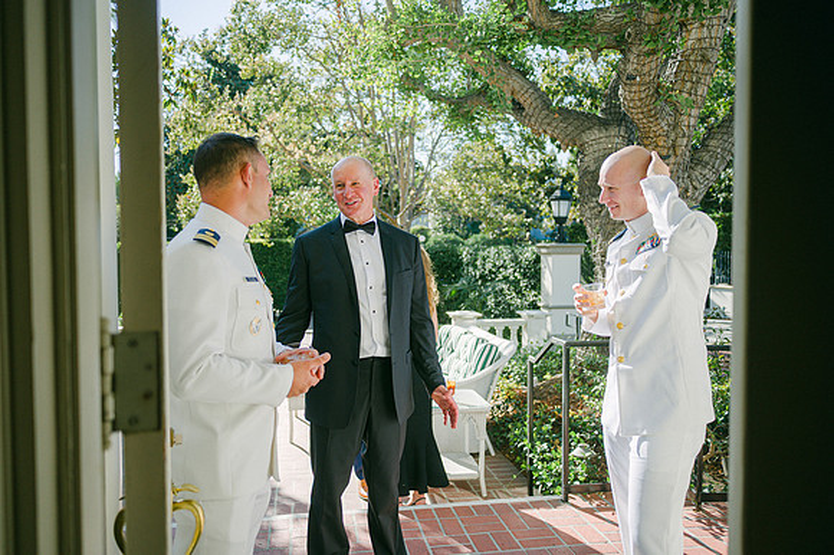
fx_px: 648
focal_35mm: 28
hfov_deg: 65.5
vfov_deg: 46.4
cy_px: 278
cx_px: 417
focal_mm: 28
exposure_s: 1/1000
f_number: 2.8
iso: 125
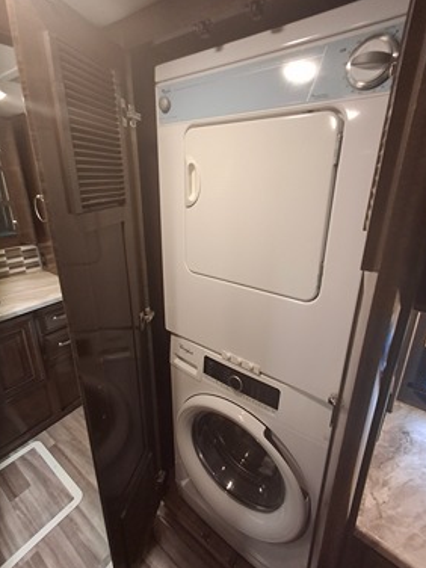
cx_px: 210
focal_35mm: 17
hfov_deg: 74.7
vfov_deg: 91.0
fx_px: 279
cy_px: 273
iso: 160
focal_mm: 1.64
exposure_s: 1/40
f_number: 2.2
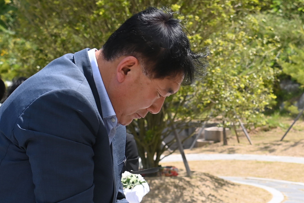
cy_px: 236
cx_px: 232
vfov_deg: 12.0
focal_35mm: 112
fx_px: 946
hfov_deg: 18.1
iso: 100
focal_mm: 44
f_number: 6.3
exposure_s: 1/250
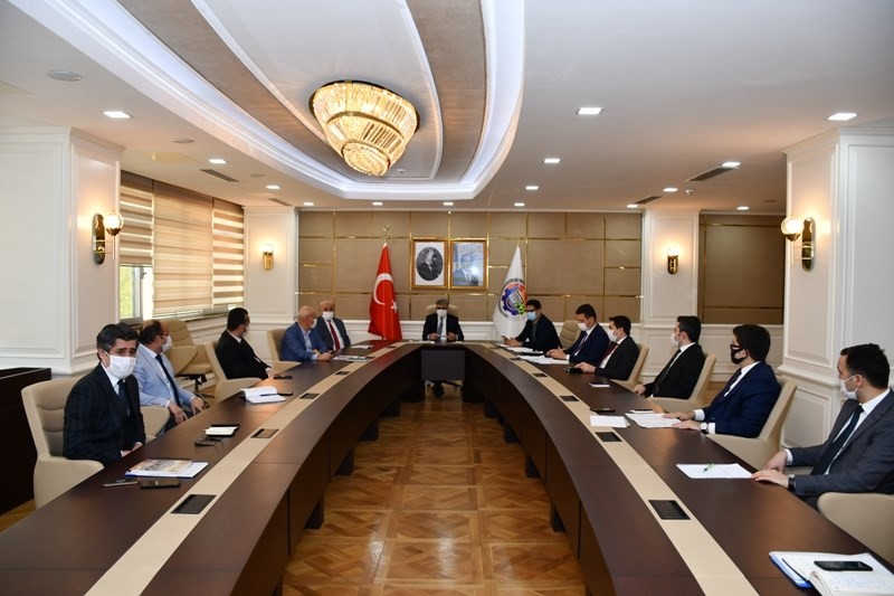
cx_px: 447
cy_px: 298
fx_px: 670
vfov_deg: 47.9
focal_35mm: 27
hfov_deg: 67.4
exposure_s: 1/60
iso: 360
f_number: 4
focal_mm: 18
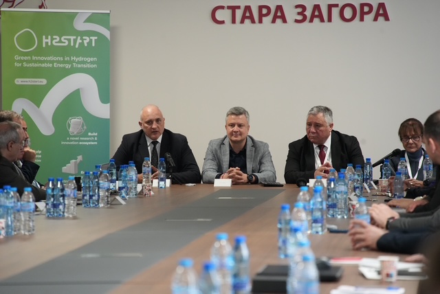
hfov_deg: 10.3
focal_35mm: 200
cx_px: 220
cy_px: 147
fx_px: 2447
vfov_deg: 6.9
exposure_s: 1/125
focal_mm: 200
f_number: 5.6
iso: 6400
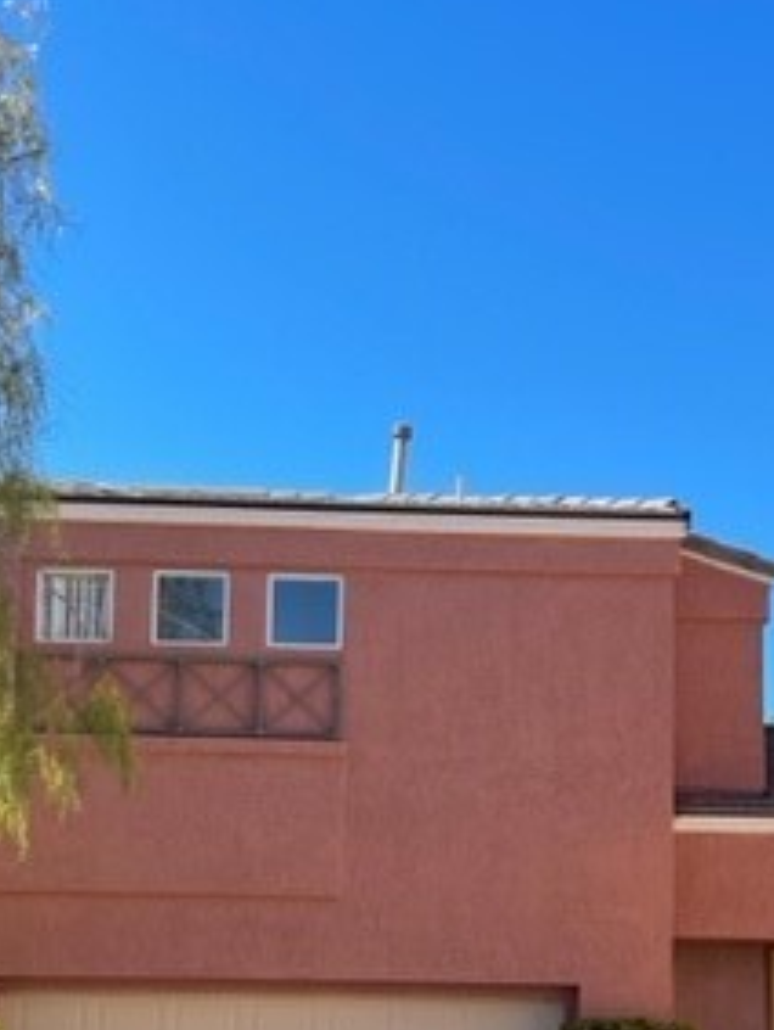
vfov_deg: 31.7
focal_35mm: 59
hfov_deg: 24.8
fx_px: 1756
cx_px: 442
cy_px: 844
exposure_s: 1/2165
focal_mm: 5.1
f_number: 1.6
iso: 32
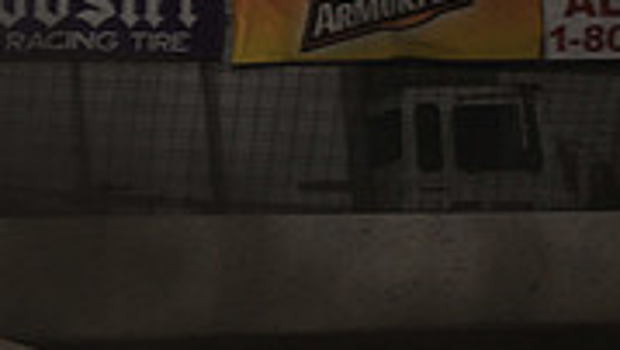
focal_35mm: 407
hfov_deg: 5.3
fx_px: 6696
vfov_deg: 3.0
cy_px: 440
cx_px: -274
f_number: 7.1
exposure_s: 1/320
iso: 640
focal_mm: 120
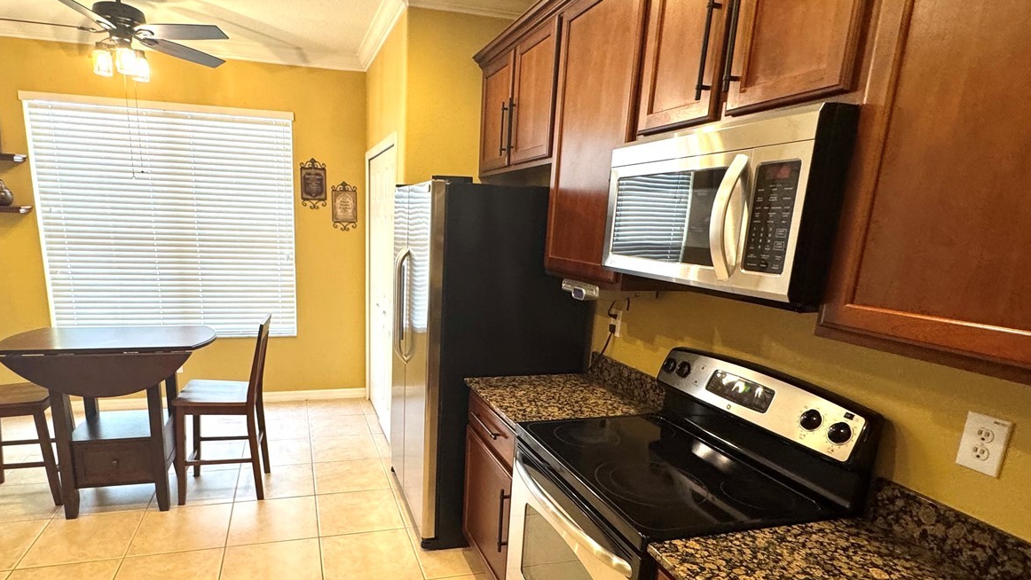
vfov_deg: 53.1
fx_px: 574
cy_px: 359
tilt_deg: -14.2
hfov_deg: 83.3
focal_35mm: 21
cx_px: 437
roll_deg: -1.1
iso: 250
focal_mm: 2.22
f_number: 2.2
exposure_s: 1/60
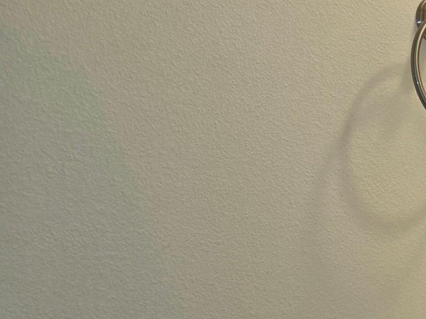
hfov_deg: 26.6
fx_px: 751
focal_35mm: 61
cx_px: 559
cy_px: 262
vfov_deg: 23.6
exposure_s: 1/60.2
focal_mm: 5.4
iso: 32
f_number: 1.8
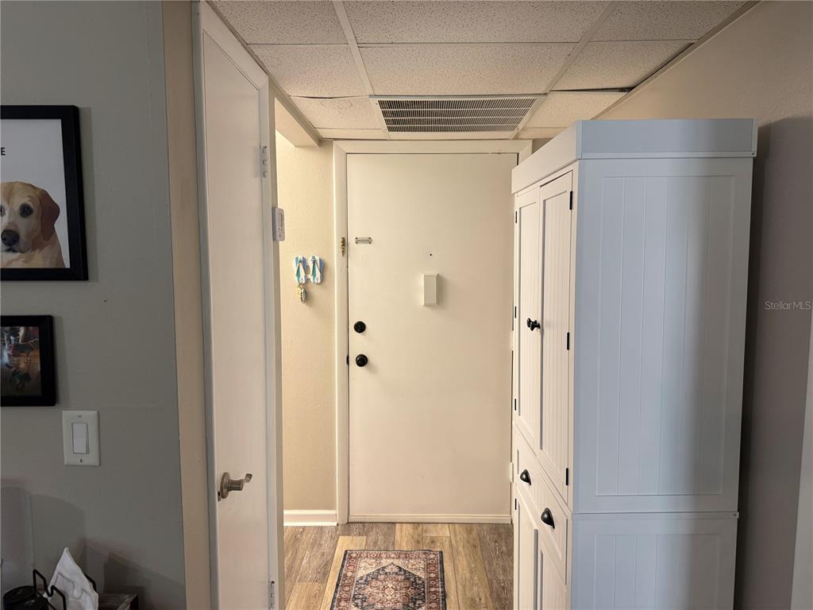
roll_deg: -0.2
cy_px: 305
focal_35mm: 24
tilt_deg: -5.5
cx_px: 406
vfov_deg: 56.8
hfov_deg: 71.6
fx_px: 564
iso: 125
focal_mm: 6.76
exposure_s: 1/60
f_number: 1.78
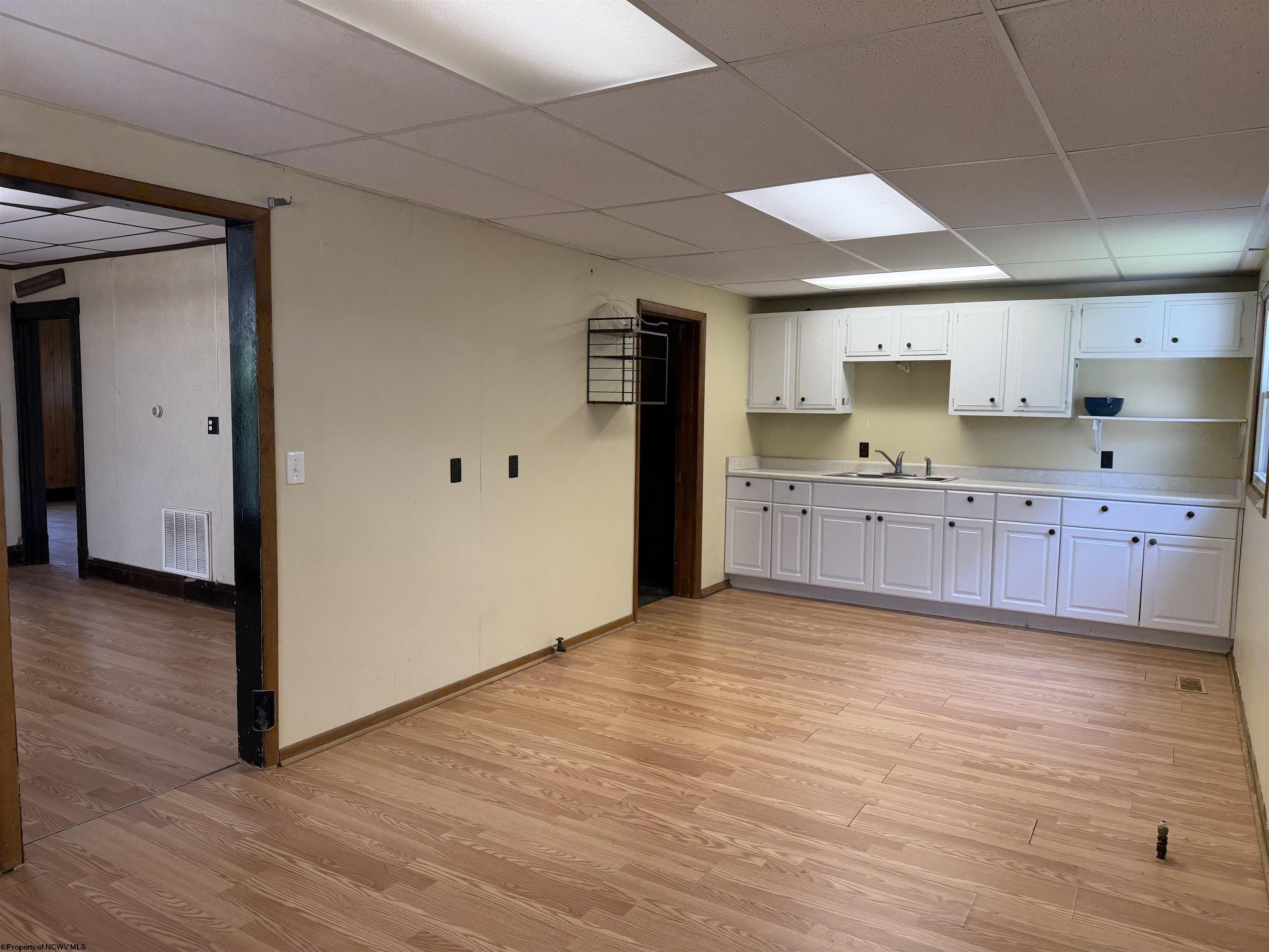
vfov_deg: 56.8
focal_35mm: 24
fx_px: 880
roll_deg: -0.1
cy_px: 476
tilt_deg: -5.1
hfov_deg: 71.6
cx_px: 634
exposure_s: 1/120
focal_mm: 6.76
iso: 160
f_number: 1.78
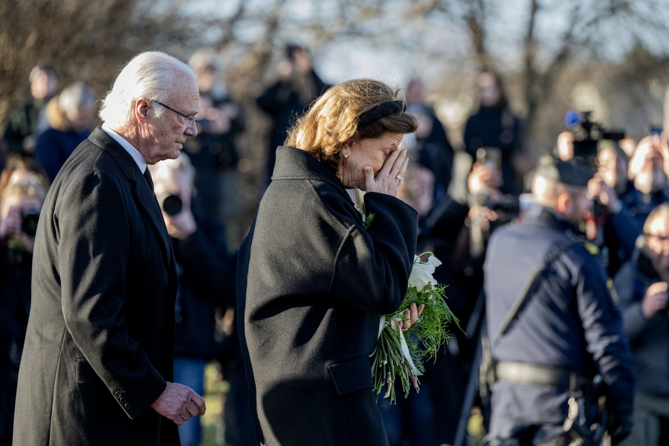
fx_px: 3252
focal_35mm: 175
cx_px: 334
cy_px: 223
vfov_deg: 7.8
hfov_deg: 11.7
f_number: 3.5
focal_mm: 175
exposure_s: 1/800
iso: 800
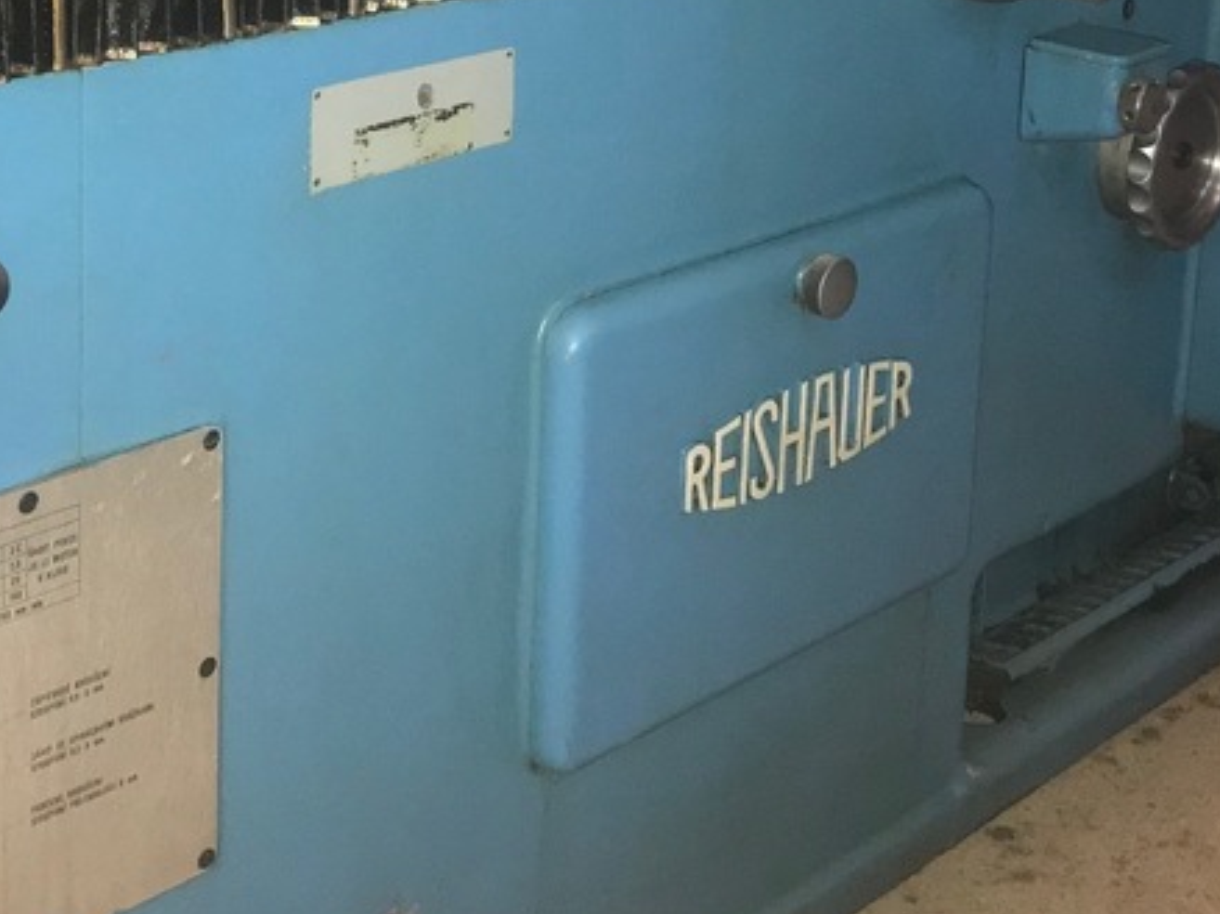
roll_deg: -1.1
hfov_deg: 30.2
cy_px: -61
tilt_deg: -11.2
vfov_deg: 21.8
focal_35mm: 64
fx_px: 2254
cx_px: 487
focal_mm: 3.99
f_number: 1.8
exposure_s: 1/17
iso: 100
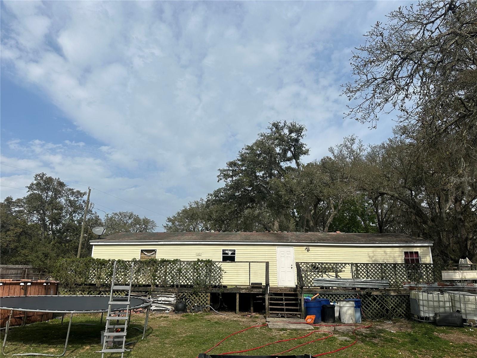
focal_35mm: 24
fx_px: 331
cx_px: 238
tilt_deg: +16.7
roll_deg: -1.0
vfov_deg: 56.8
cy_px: 179
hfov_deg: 71.6
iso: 80
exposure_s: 1/9709
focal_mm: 6.86
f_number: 1.78
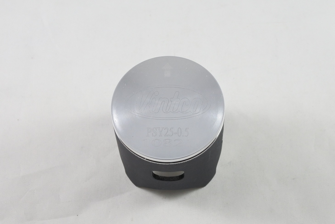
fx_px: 447
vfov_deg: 28.1
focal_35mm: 48
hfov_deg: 41.1
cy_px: 112
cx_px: 168
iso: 560
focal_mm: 18
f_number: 4.5
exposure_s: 1/125
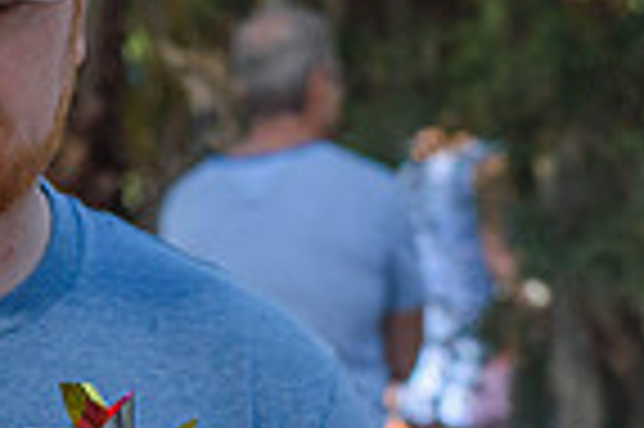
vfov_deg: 3.2
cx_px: -54
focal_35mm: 427
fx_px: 7630
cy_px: 313
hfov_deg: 4.8
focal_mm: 70
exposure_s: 1/640
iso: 200
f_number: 6.3
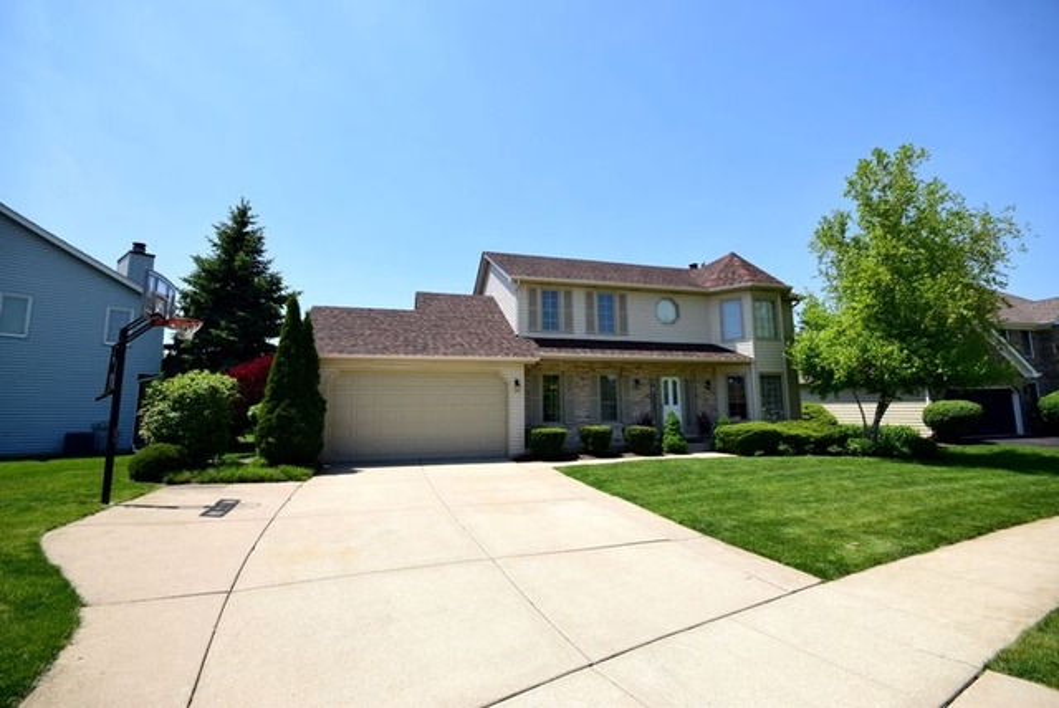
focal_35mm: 15
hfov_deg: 100.3
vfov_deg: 77.4
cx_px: 530
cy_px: 354
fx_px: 442
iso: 160
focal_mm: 10
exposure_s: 1/320
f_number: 9
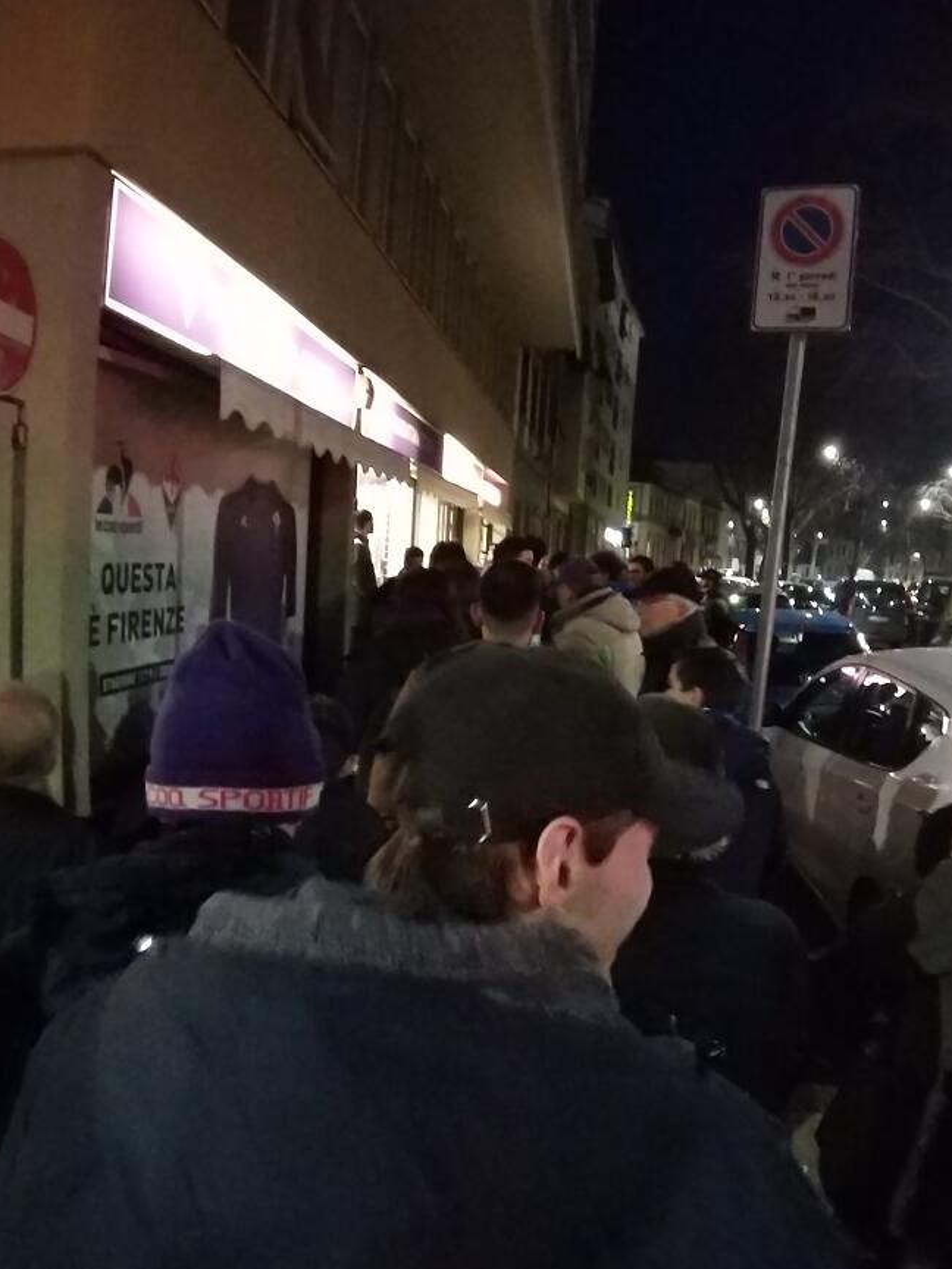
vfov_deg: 69.4
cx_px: 586
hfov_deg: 54.4
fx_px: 917
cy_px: 624
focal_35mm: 25
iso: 1250
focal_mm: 1.87
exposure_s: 1/14
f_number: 2.4
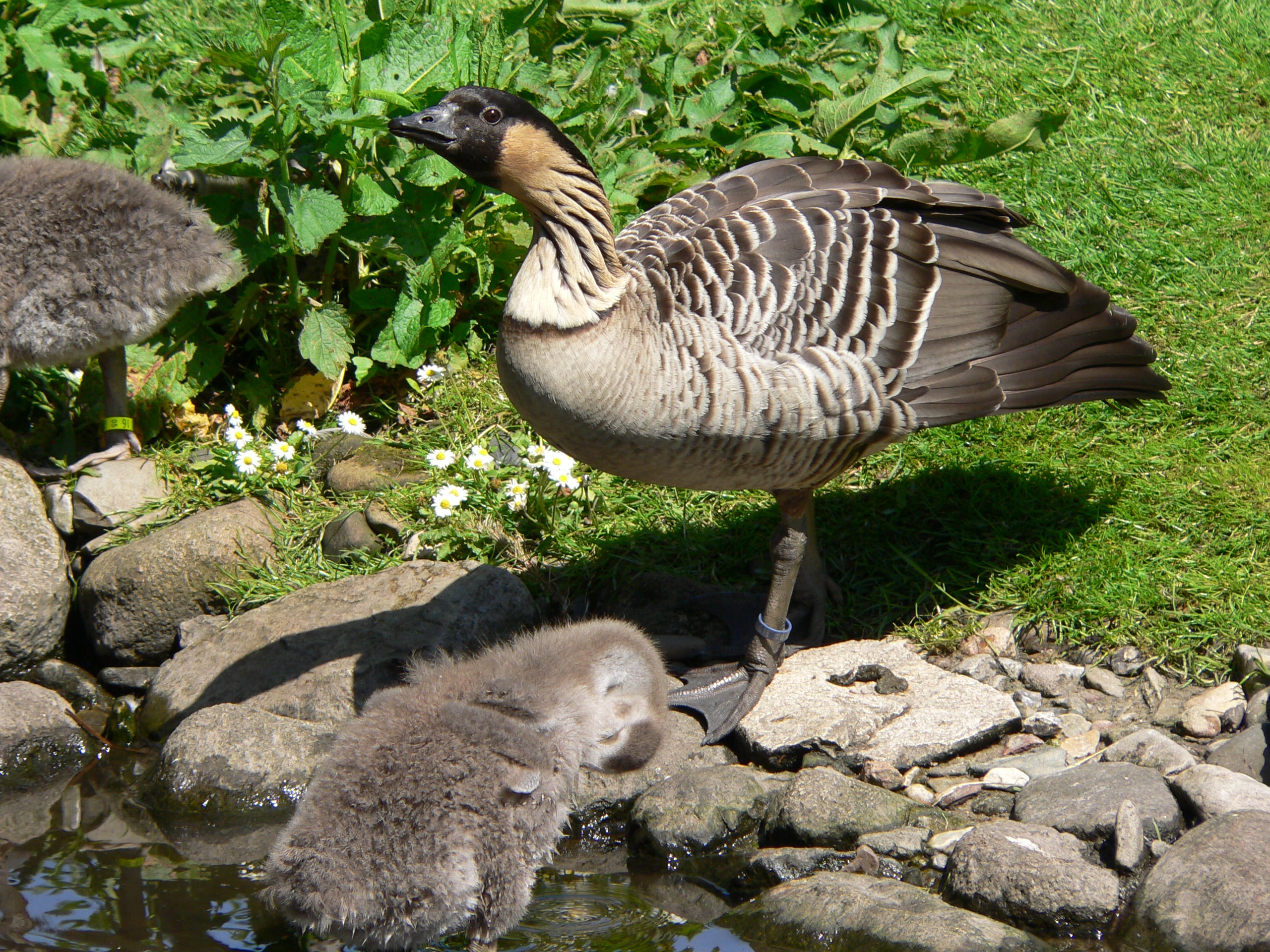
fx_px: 11924
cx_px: 635
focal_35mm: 325
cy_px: 476
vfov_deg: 4.6
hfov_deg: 6.1
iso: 80
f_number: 4
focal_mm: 54
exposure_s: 1/400
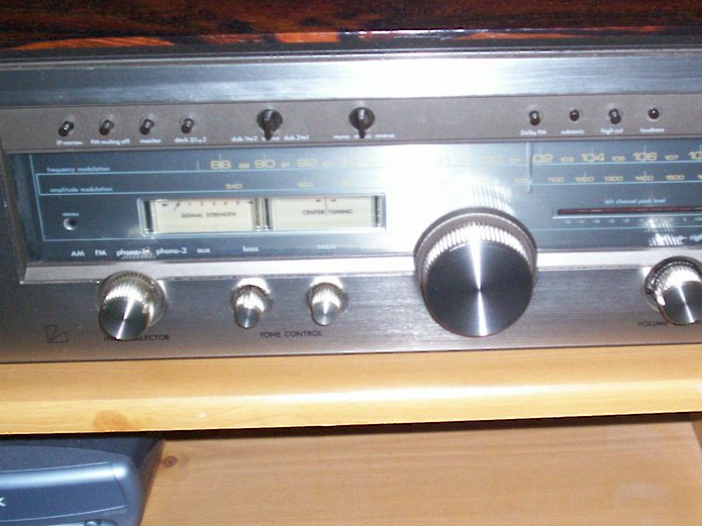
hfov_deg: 30.6
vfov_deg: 23.3
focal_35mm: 63
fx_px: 1277
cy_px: 271
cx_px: 432
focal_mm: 5.9
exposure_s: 1/64
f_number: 4.5
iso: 140
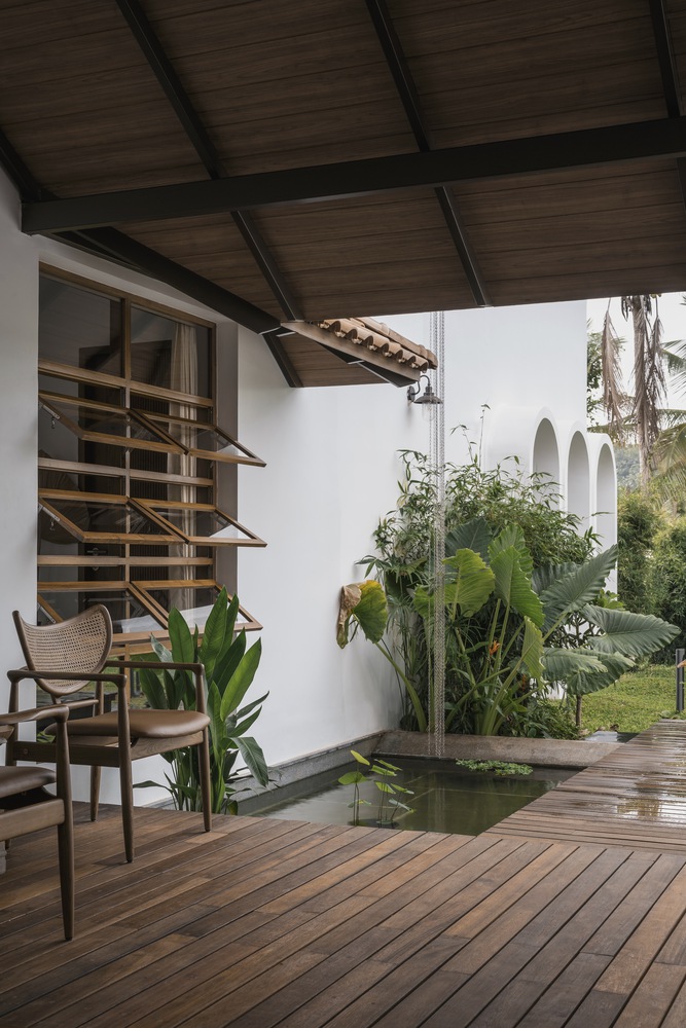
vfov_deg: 45.4
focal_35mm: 43
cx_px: 343
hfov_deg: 31.2
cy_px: 514
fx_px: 1229
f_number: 10
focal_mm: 43
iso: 100
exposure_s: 1/5
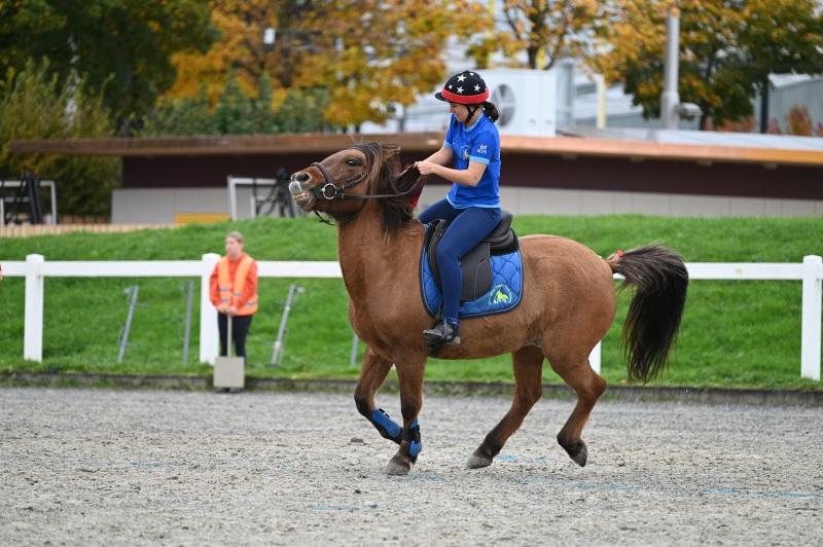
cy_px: 274
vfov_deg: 5.5
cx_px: 412
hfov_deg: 8.2
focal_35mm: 250
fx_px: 5710
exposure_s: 1/800
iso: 2000
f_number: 5
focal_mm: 250
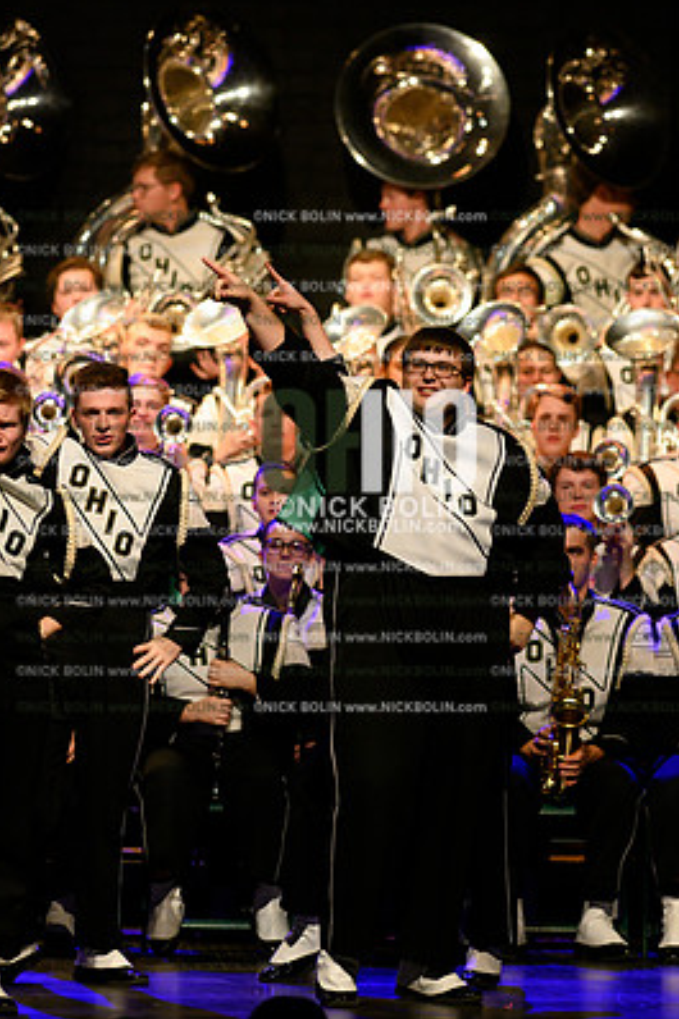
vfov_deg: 6.1
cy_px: 461
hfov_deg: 4.1
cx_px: 369
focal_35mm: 339
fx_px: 9598
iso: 6400
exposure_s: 1/500
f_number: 4
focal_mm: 300
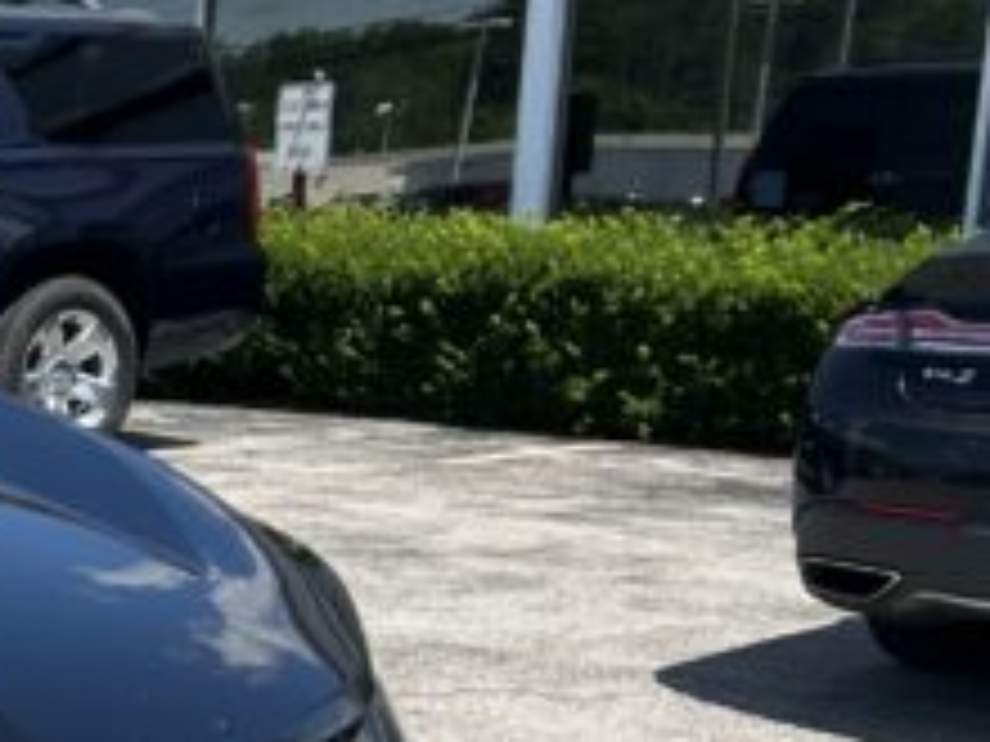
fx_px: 3461
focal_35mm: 121
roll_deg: -2.1
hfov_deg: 14.2
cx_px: -860
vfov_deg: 12.1
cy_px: 711
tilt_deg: -11.8
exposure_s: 1/2994
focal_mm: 5.7
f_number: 1.5
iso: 50
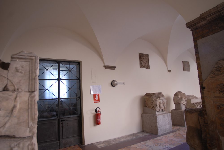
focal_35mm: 21
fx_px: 131
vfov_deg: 59.6
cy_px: 75
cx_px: 112
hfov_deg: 81.1
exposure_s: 1/50
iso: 200
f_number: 3.5
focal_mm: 14
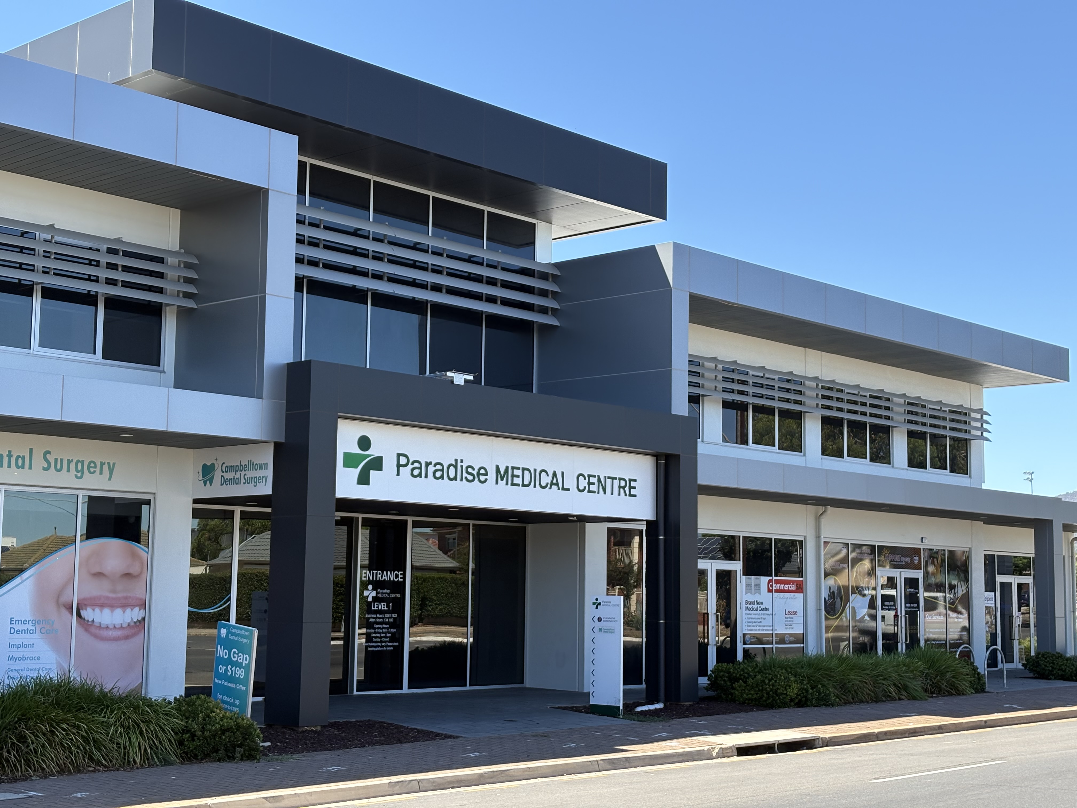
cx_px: 538
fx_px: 1618
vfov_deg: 28.0
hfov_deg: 36.8
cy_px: 404
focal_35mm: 52
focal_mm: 5.96
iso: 50
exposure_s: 1/1218
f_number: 1.6
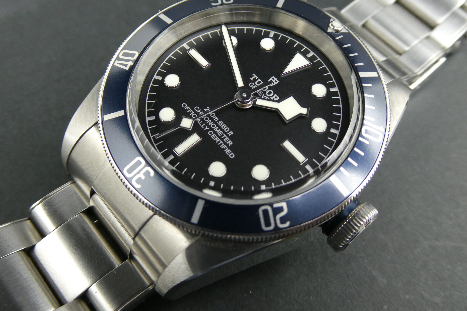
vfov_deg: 35.9
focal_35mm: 37
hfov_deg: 51.9
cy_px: 143
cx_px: 231
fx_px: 480
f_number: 3.7
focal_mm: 6.3
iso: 320
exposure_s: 1/80
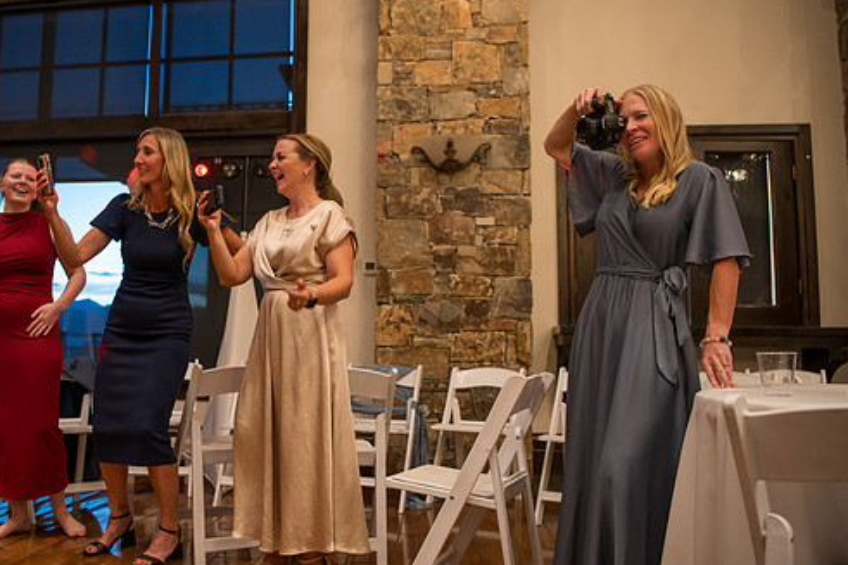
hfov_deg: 57.8
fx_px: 753
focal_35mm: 32
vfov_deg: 41.1
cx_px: 304
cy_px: 288
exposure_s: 1/100
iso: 3200
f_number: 2.8
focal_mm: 24
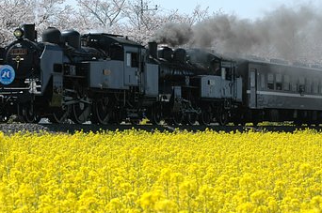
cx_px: 149
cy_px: 92
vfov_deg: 8.7
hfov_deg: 13.1
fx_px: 1402
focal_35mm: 157
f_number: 9
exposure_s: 1/160
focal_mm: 70
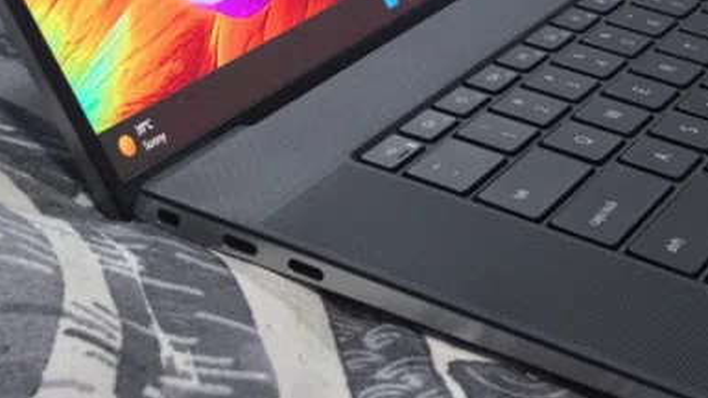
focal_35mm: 98
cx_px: 367
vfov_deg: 12.2
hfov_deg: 21.8
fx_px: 1840
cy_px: -15
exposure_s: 1/33.3
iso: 400
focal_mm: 6.98
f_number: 2
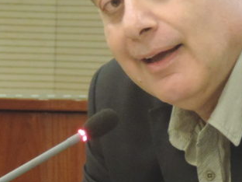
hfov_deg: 3.6
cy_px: 98
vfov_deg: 2.7
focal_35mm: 558
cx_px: 216
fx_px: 3901
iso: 800
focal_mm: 30.3
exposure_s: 1/15
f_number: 4.5
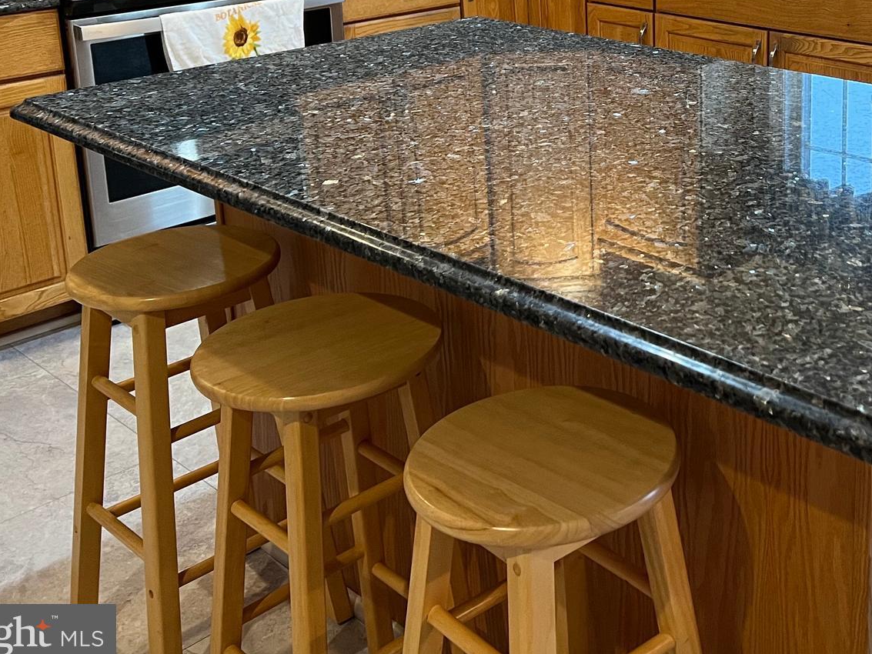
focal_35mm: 47
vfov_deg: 29.7
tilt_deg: -12.7
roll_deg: +0.6
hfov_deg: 38.7
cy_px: 76
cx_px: 712
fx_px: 1184
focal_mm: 5.7
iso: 200
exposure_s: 1/60
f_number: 1.5
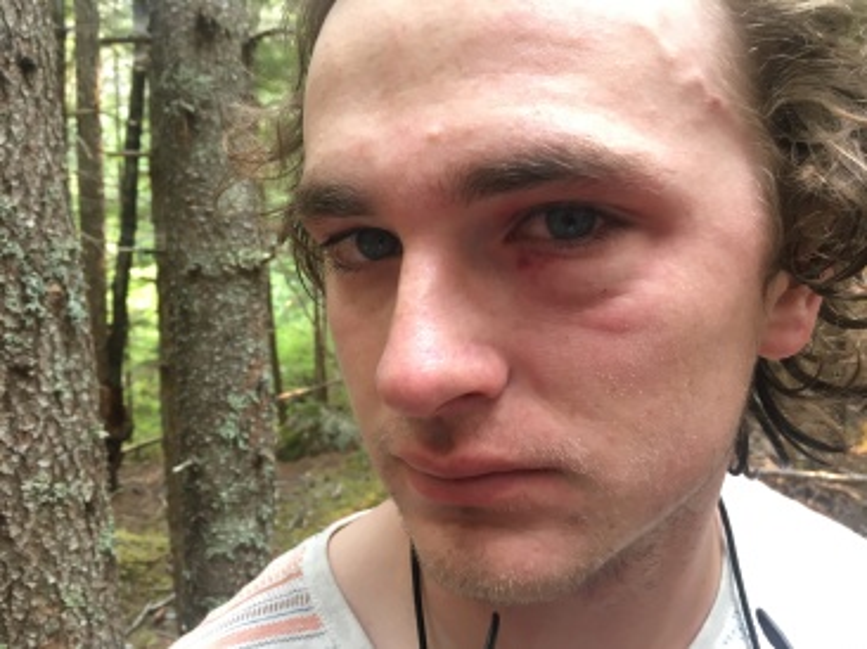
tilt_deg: -6.8
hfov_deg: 61.7
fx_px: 726
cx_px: 434
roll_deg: +0.0
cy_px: 324
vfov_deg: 48.2
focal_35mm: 29
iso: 50
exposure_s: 1/30
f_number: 2.2
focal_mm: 4.15
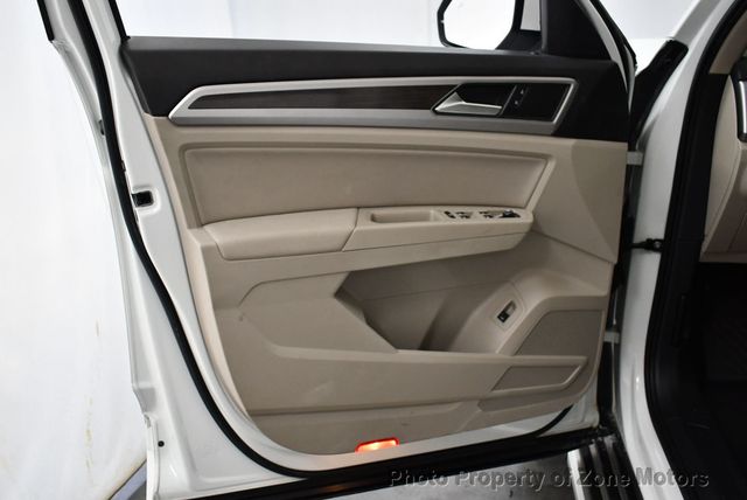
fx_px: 748
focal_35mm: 36
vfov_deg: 36.9
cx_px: 374
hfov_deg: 53.1
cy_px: 250
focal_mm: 18
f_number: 3.5
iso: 800
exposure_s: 1/125
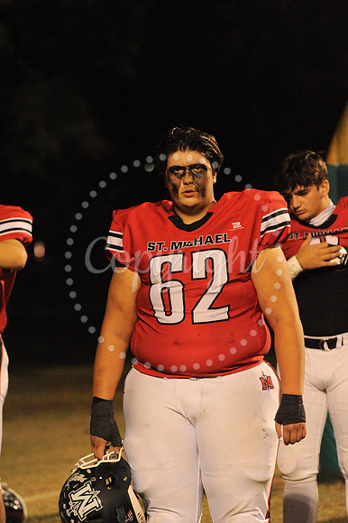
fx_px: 2903
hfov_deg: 6.9
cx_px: 174
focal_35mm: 200
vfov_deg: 10.3
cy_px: 262
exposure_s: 1/200
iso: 6400
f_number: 5.6
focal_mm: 200
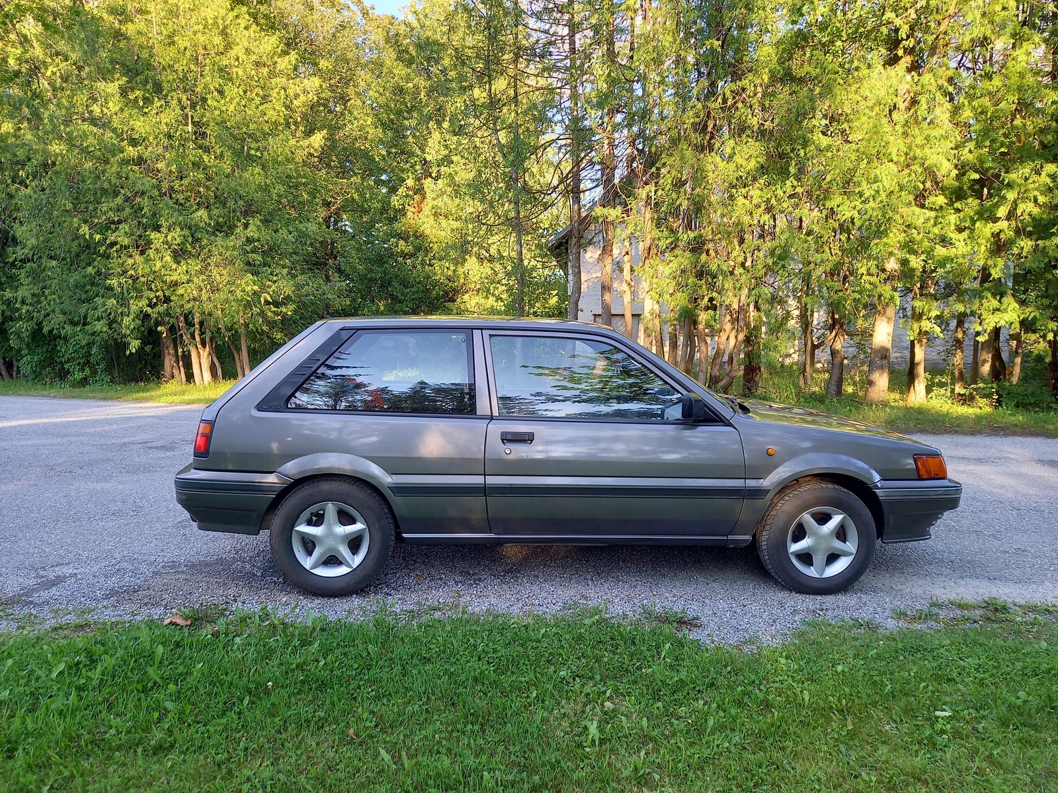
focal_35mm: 25
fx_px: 764
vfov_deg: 54.9
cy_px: 396
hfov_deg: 69.4
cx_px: 529
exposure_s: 1/100
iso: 80
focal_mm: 4.65
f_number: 1.8
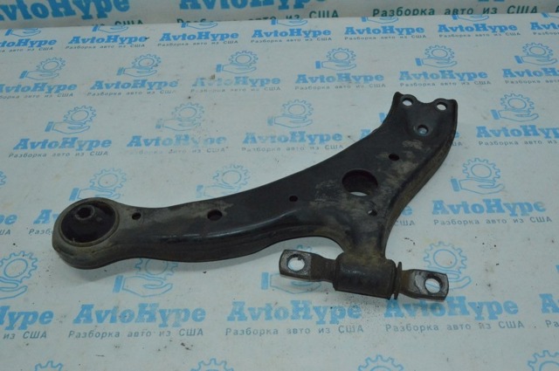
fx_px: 512
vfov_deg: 39.9
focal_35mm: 33
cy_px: 186
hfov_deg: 57.3
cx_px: 280
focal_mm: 22
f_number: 16
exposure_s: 1/200
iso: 4500
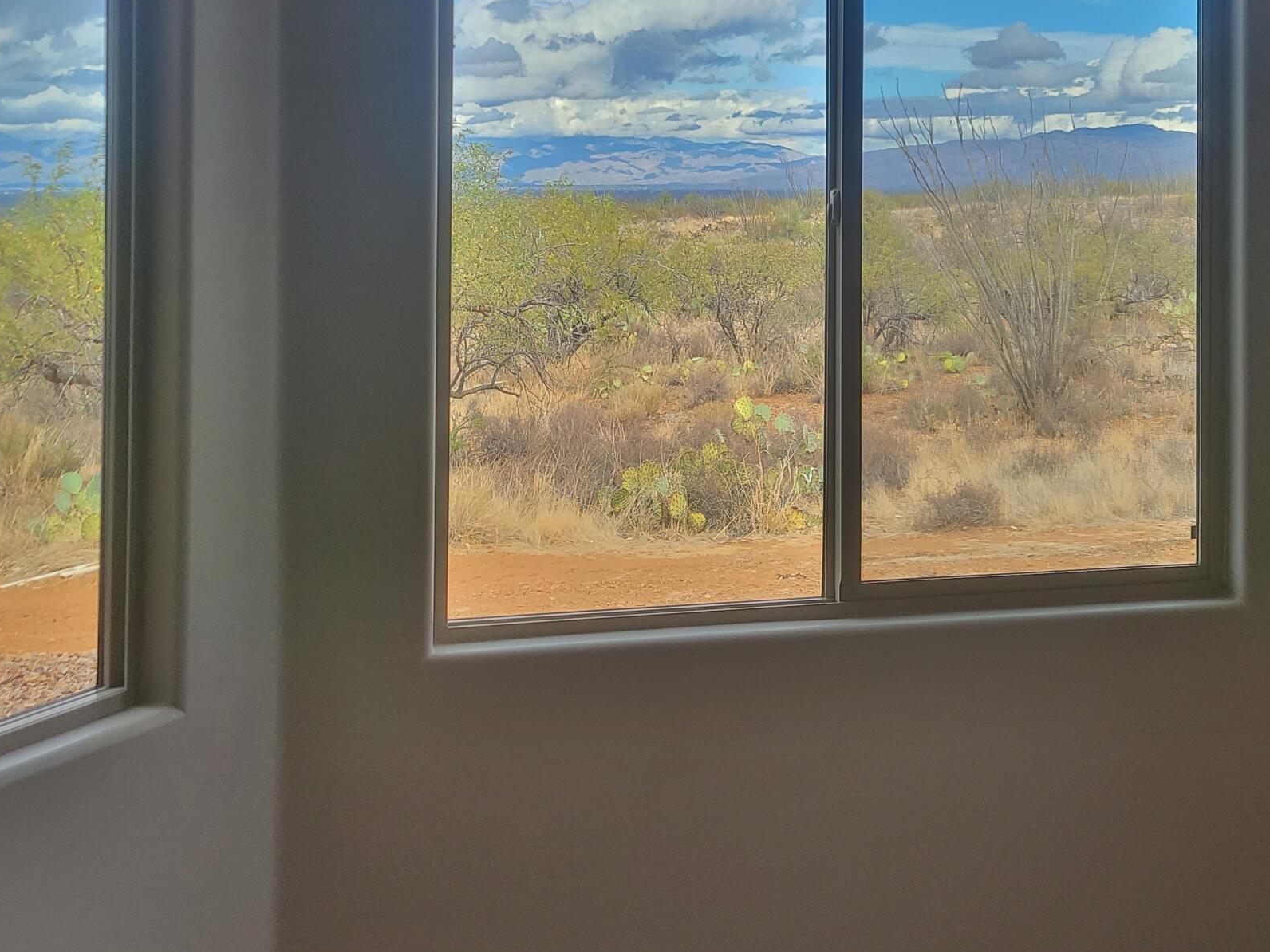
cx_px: 803
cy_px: 189
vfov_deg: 29.0
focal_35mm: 49
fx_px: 1798
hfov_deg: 38.6
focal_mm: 5.4
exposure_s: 1/675
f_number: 1.8
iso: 40
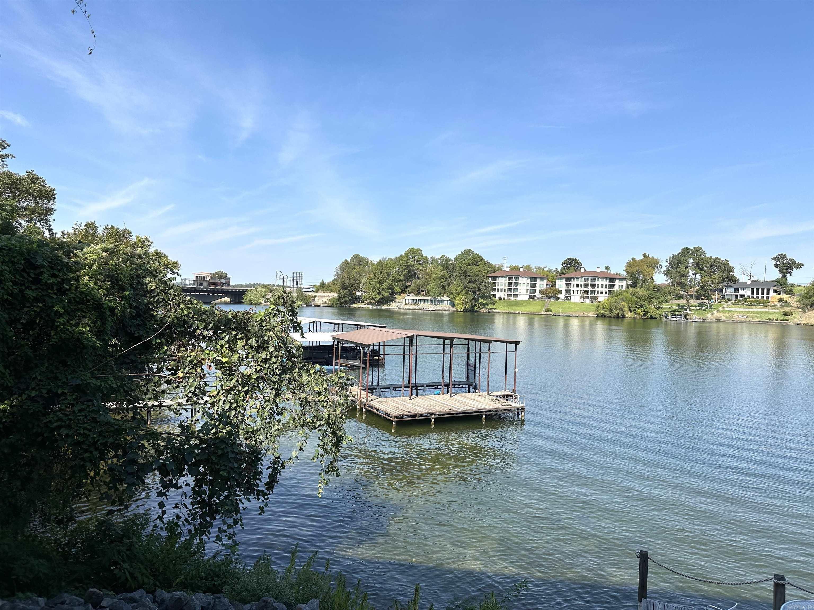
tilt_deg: -0.4
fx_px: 564
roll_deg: -2.4
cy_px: 305
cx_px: 407
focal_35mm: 24
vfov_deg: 56.8
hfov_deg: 71.6
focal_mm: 6.86
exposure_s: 1/4545
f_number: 1.78
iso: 80
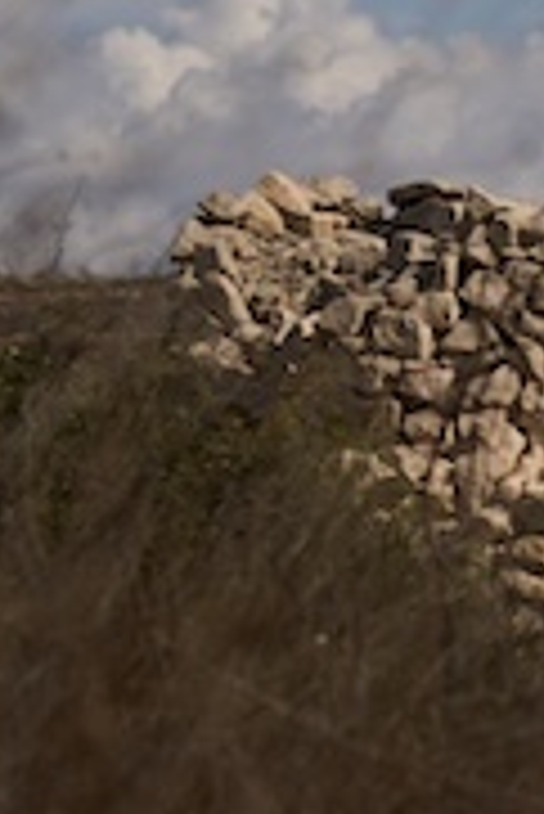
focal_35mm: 271
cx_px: 598
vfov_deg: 7.6
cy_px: 313
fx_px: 6130
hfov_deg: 5.1
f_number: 1.4
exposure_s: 1/16000
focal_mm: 50
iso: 100
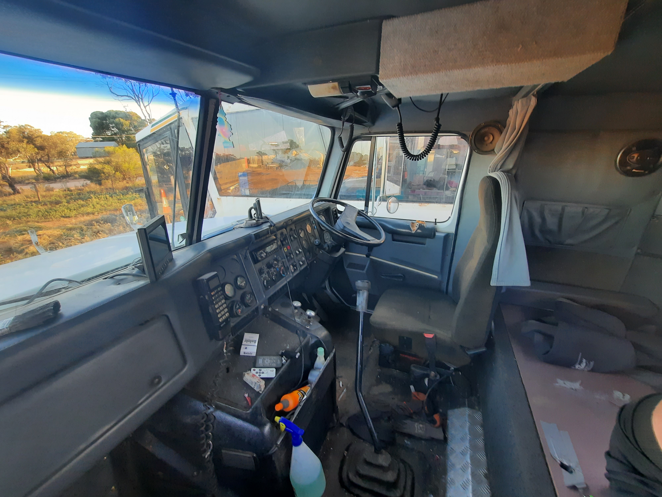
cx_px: 331
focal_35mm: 13
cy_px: 248
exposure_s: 1/50
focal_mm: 1.74
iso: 100
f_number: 2.2
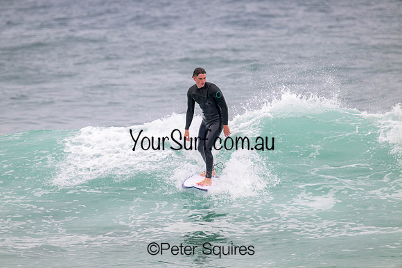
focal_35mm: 800
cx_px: 201
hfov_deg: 2.6
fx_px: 8935
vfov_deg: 1.7
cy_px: 134
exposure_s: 1/2000
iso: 1250
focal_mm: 800
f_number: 11
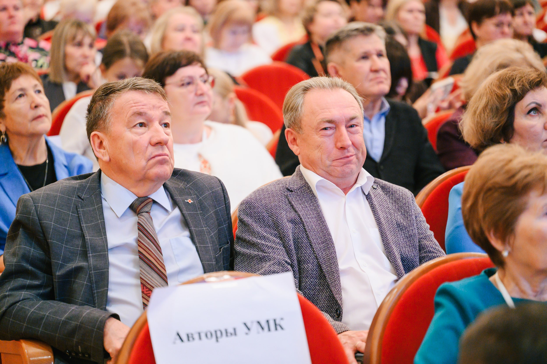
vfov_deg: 13.0
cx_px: 274
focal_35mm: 105
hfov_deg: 19.5
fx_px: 1594
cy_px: 182
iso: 3200
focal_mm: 105
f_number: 2.8
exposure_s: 1/60
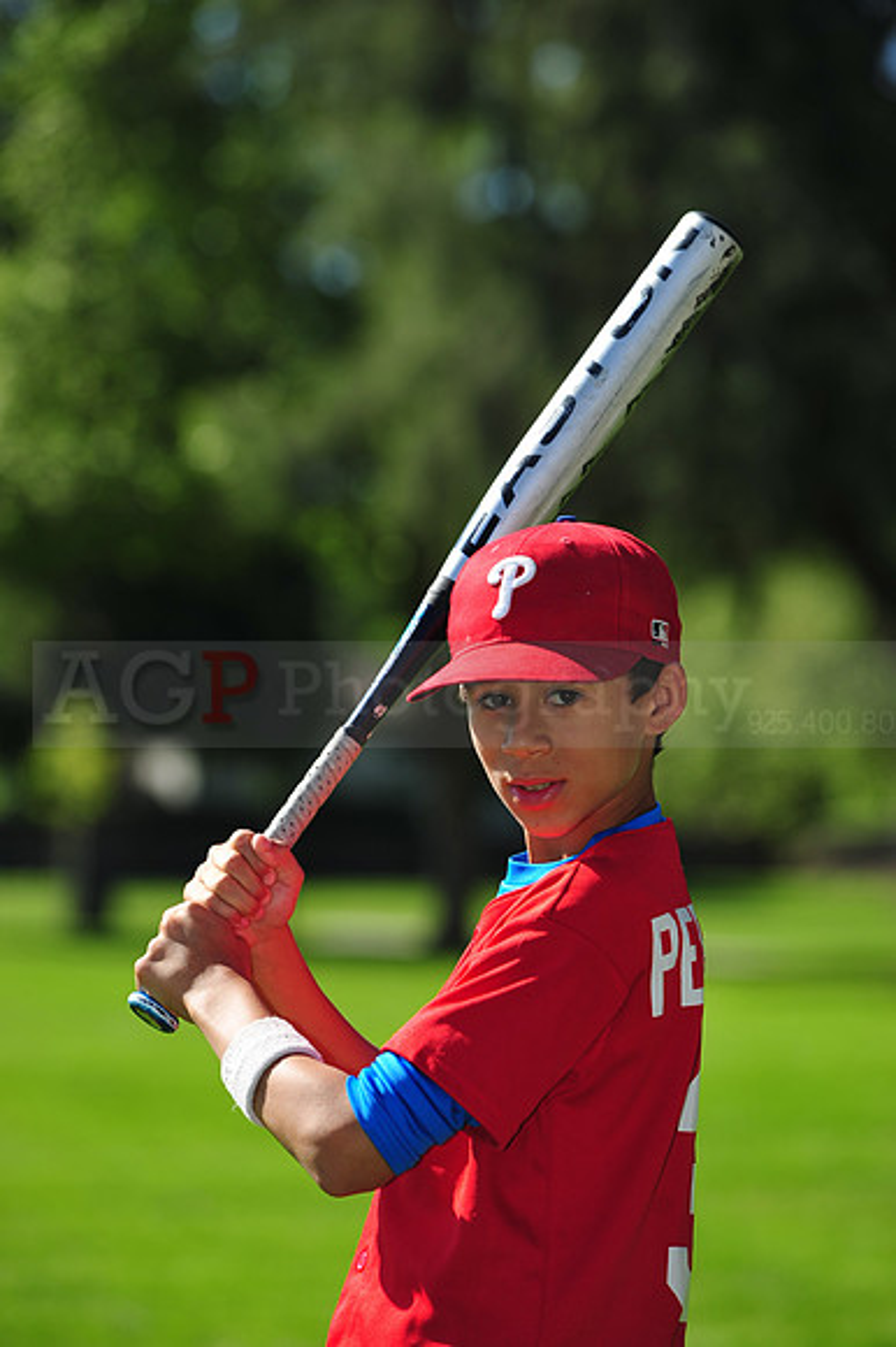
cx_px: 448
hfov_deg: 8.3
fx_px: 6167
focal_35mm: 165
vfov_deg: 12.5
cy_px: 674
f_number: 5
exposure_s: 1/1000
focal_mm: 165
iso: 200
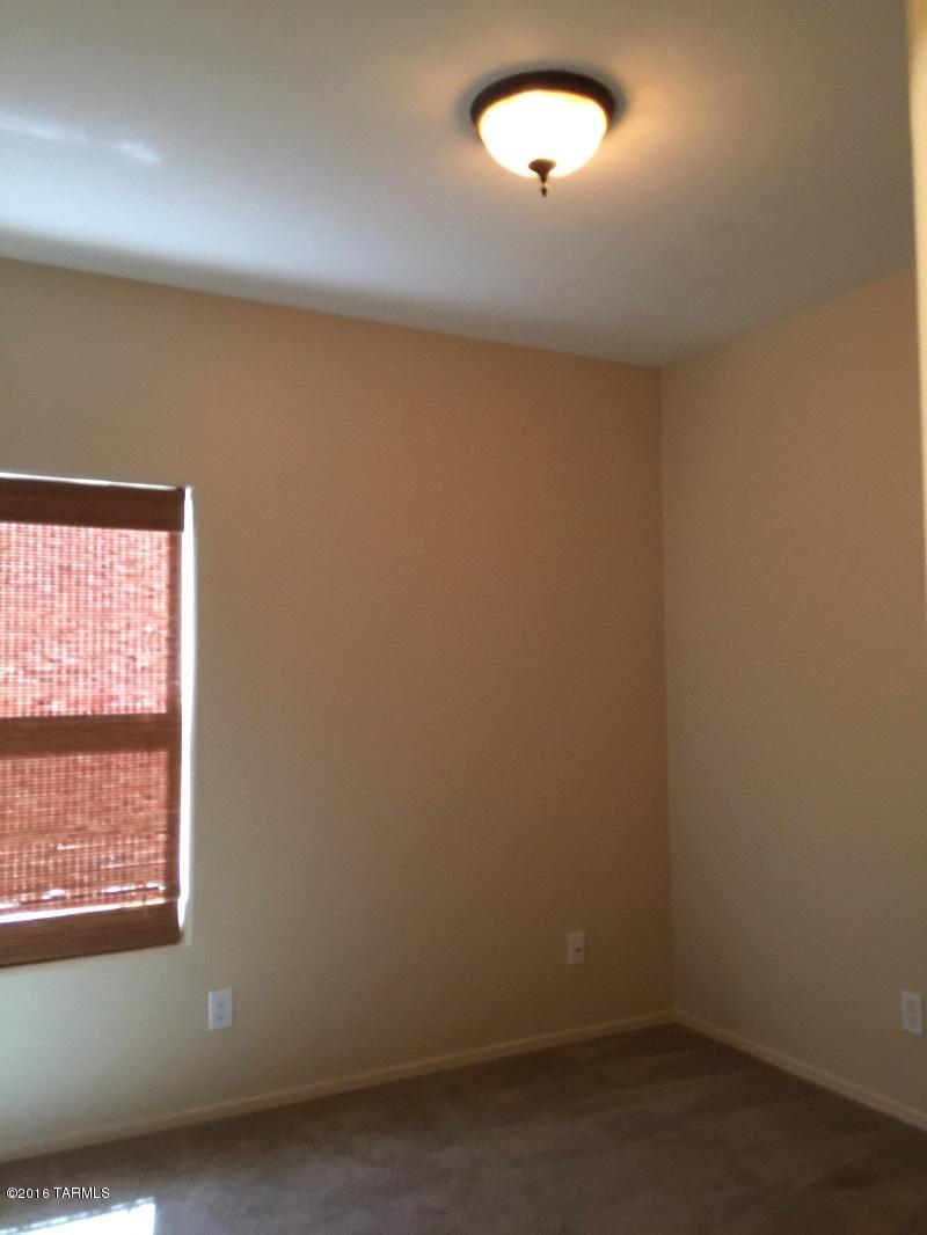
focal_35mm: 29
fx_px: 1035
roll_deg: +0.3
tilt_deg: +3.8
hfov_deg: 48.2
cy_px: 618
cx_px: 464
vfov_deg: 61.6
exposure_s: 1/15
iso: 100
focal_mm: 4.15
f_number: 2.2
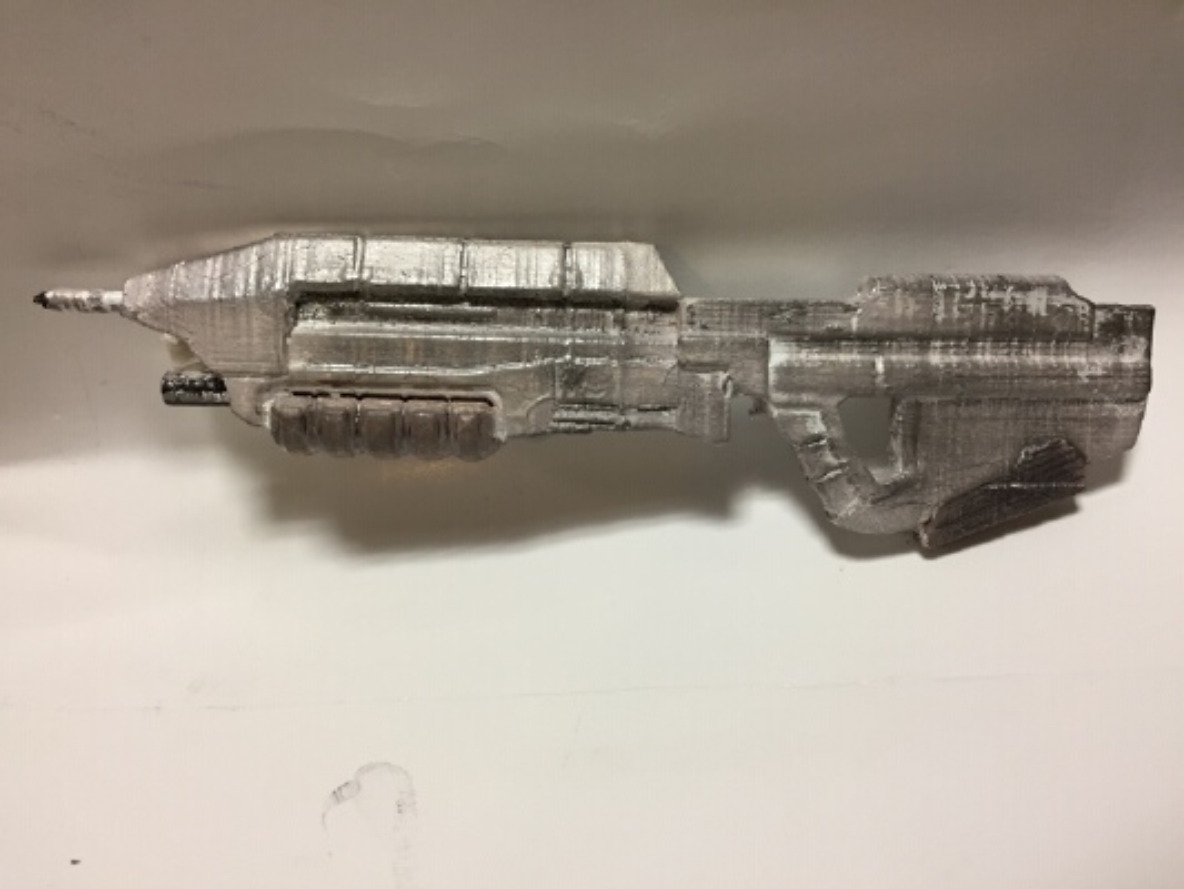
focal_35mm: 29
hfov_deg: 61.6
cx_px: 592
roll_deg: +16.2
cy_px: 444
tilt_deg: -42.6
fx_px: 992
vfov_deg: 48.2
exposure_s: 1/30
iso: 125
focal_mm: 4.15
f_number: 2.2
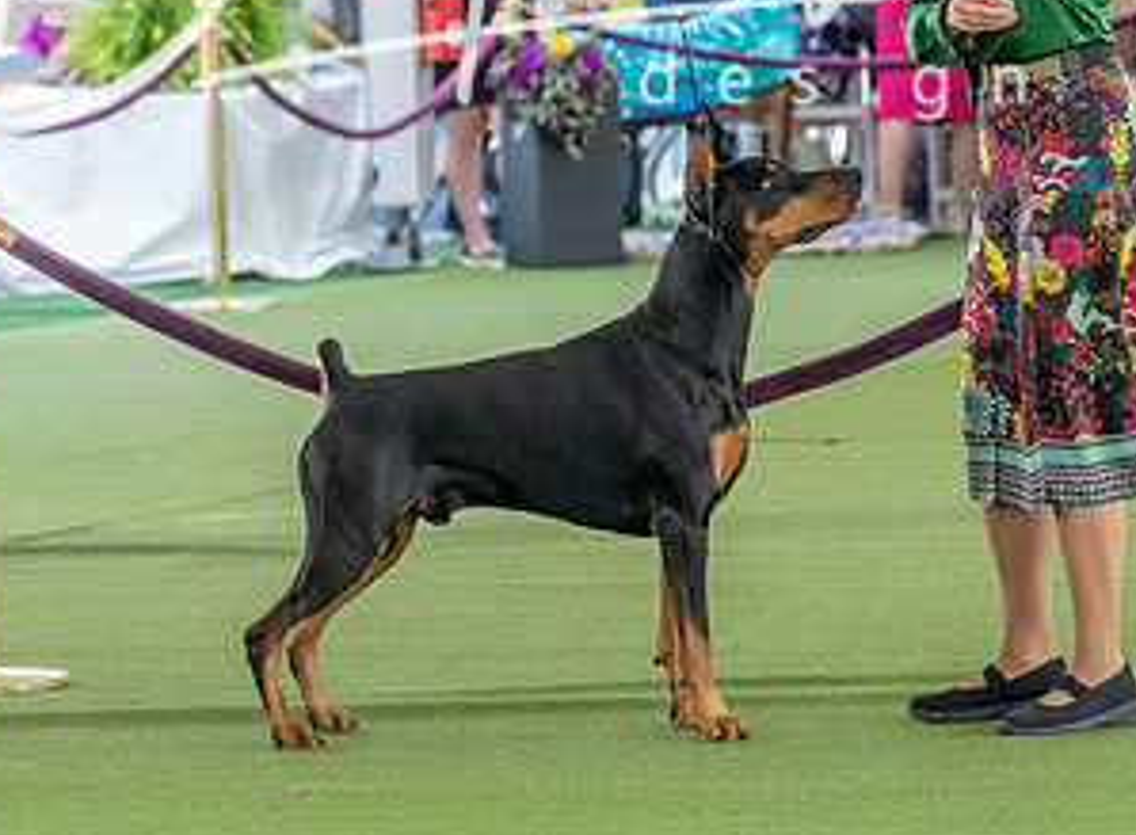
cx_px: 720
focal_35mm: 311
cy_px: 144
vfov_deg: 4.7
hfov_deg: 6.4
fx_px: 10133
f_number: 4.5
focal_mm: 138
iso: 1250
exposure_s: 1/800
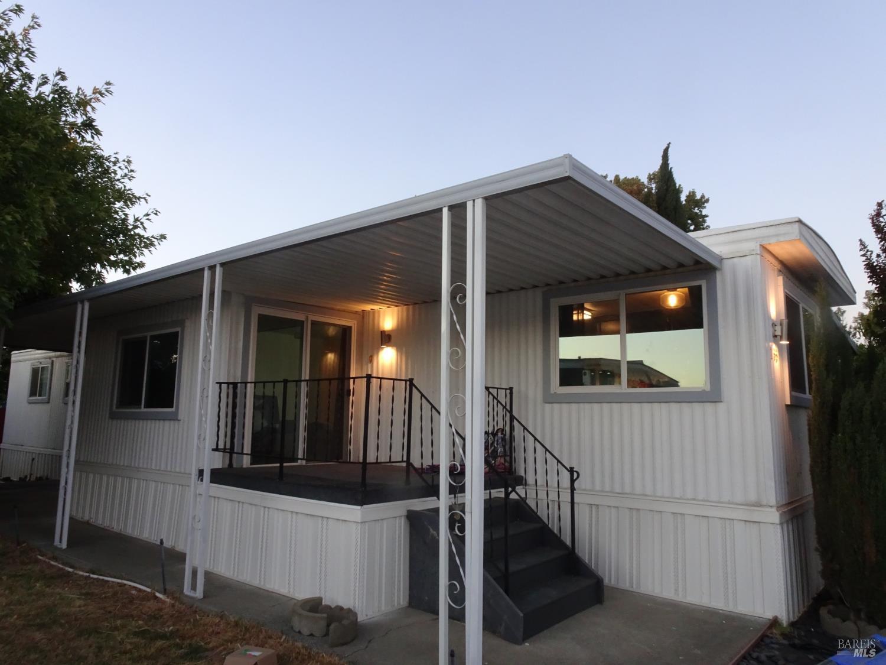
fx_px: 614
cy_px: 332
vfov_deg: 56.8
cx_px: 443
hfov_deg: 71.6
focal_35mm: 24
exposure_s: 1/30
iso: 320
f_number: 3.5
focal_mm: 4.1
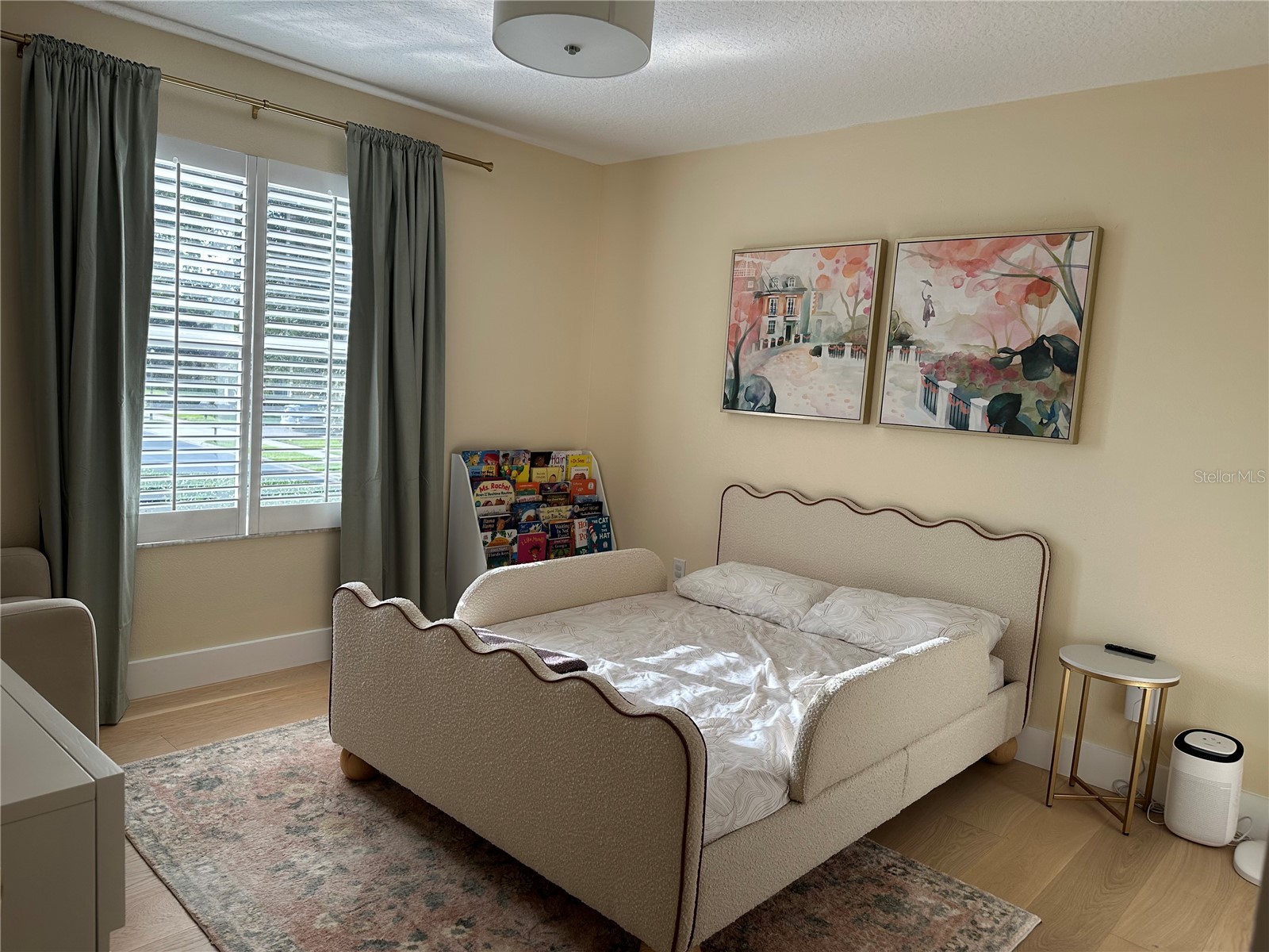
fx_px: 880
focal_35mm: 24
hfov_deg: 71.6
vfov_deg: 56.8
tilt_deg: -6.9
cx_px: 634
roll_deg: -3.9
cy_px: 476
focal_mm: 6.86
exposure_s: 1/419
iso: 80
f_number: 1.78
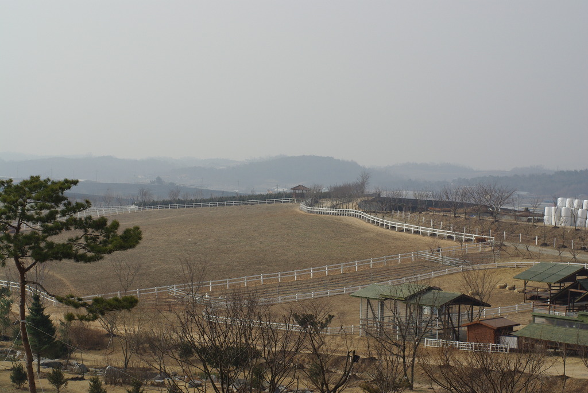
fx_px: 1226
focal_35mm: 75
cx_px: 294
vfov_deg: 18.2
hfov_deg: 27.0
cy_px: 196
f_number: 8
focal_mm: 50
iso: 200
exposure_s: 1/750
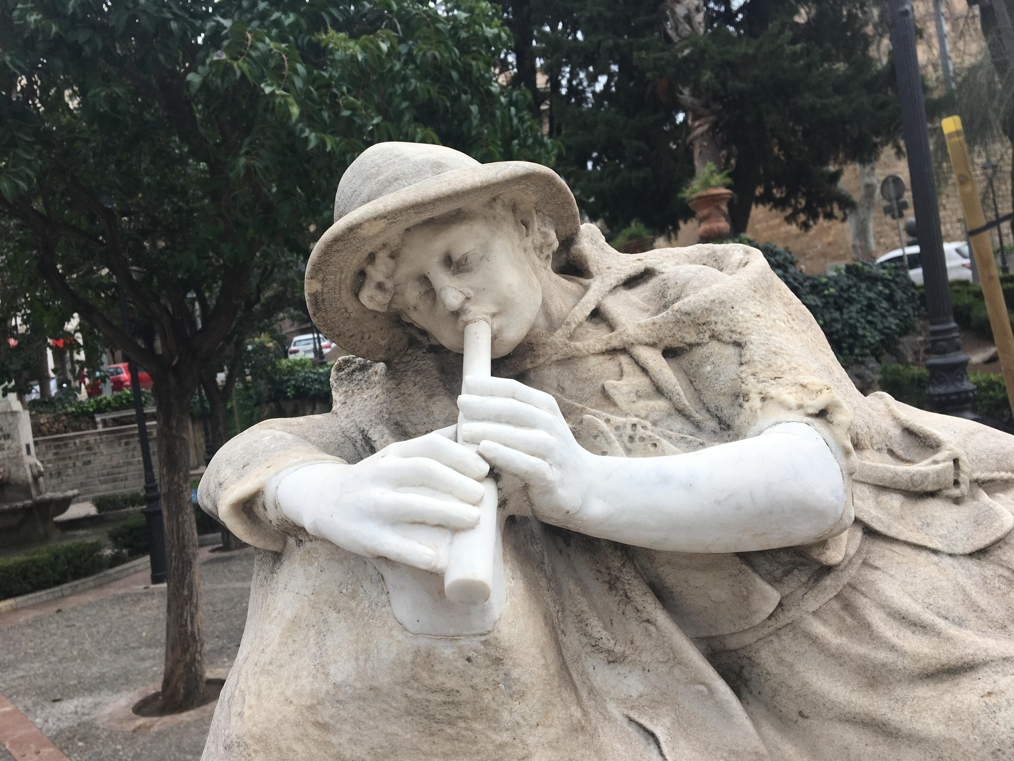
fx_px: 849
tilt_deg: +0.4
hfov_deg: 61.7
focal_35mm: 29
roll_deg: +7.2
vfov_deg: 48.2
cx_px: 507
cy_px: 380
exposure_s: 1/128
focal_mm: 4.15
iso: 25
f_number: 2.2
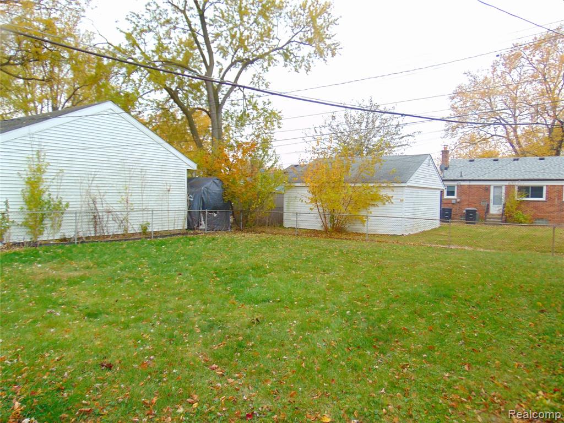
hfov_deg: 69.4
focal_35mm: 25
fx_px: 407
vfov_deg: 54.9
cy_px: 212
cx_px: 282
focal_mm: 4.5
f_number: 3
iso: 80
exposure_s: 1/100
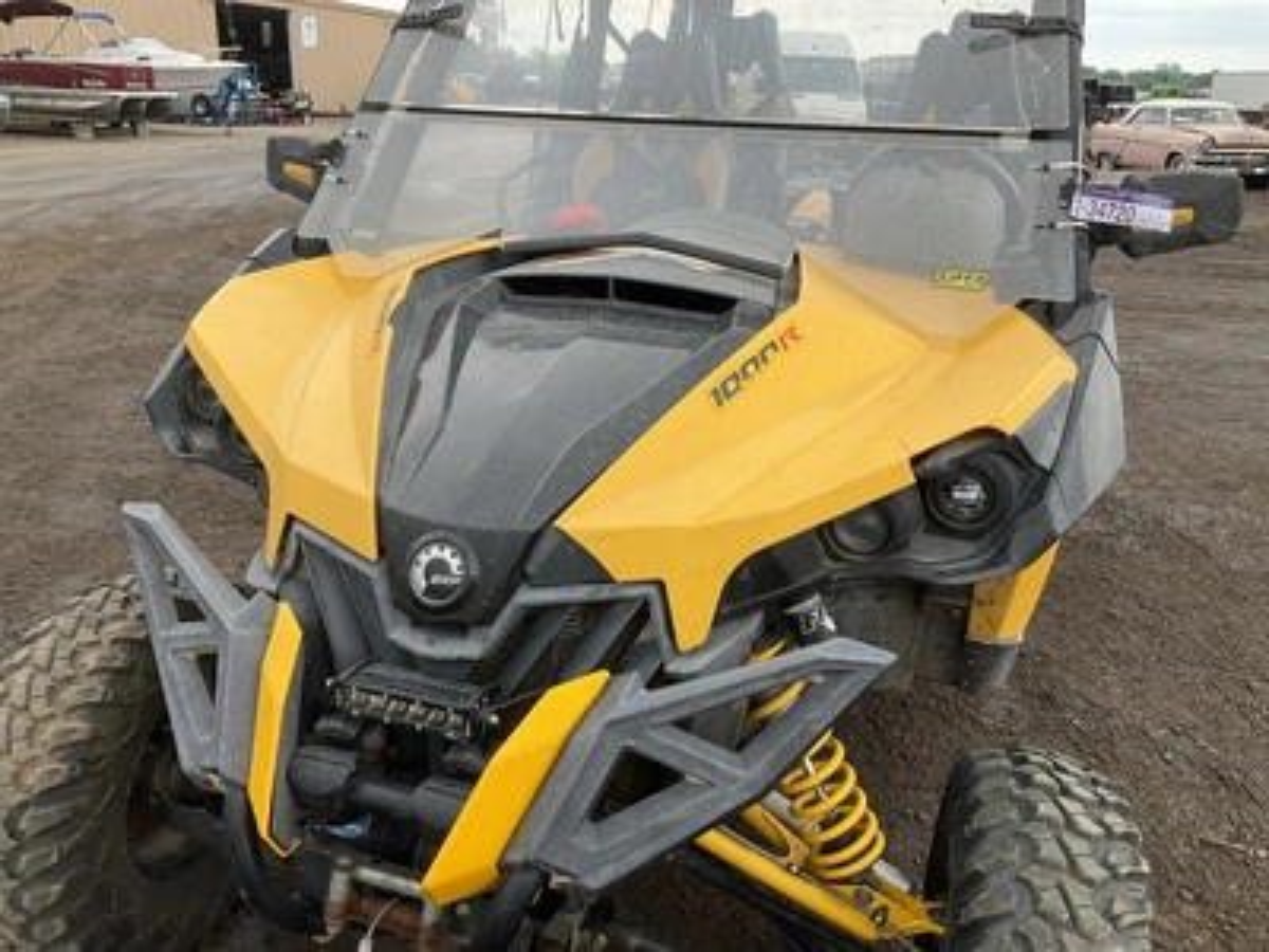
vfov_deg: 48.2
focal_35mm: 29
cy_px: 476
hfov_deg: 61.7
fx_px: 1063
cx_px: 634
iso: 25
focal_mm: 3
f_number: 1.8
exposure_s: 1/674
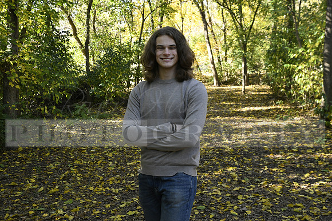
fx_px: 461
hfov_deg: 39.6
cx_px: 166
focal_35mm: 50
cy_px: 110
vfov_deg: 27.0
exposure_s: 1/160
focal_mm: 50
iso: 1600
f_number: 8
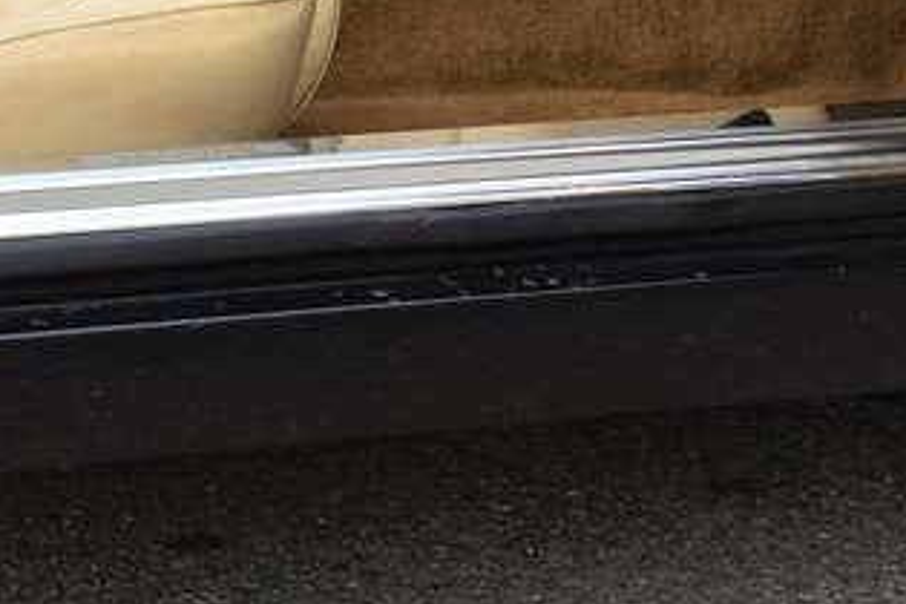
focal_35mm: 134
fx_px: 3372
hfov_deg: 15.1
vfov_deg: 10.0
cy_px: -219
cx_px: 109
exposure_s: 1/125
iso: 500
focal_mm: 44
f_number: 6.3
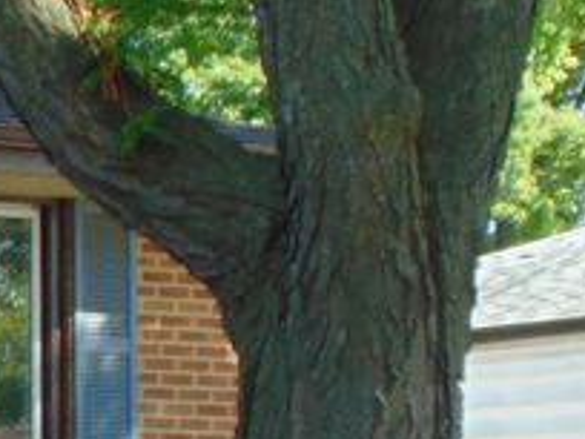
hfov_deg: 9.3
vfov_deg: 7.5
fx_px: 3312
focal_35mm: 196
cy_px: 502
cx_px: -682
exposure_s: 1/250
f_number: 3.3
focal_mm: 6.9
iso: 80
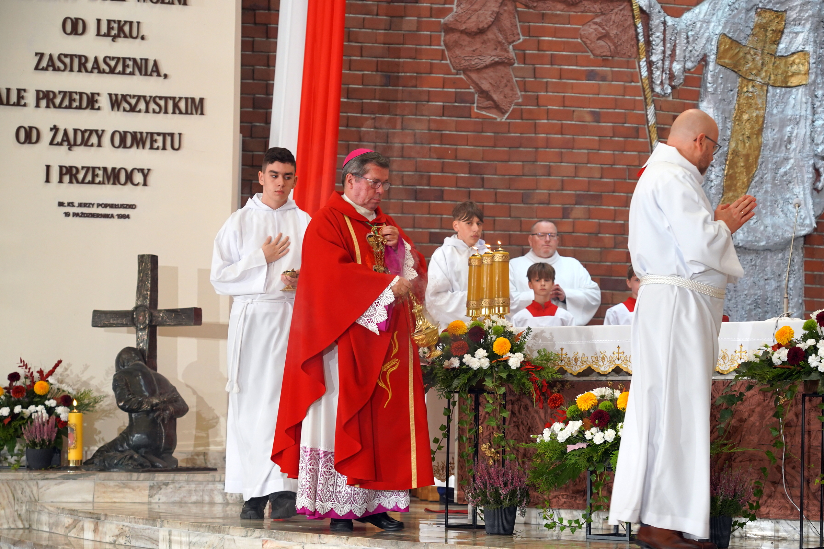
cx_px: 412
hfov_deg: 27.0
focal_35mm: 75
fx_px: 1717
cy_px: 274
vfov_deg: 18.2
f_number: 4.5
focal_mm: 75
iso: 1250
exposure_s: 1/100
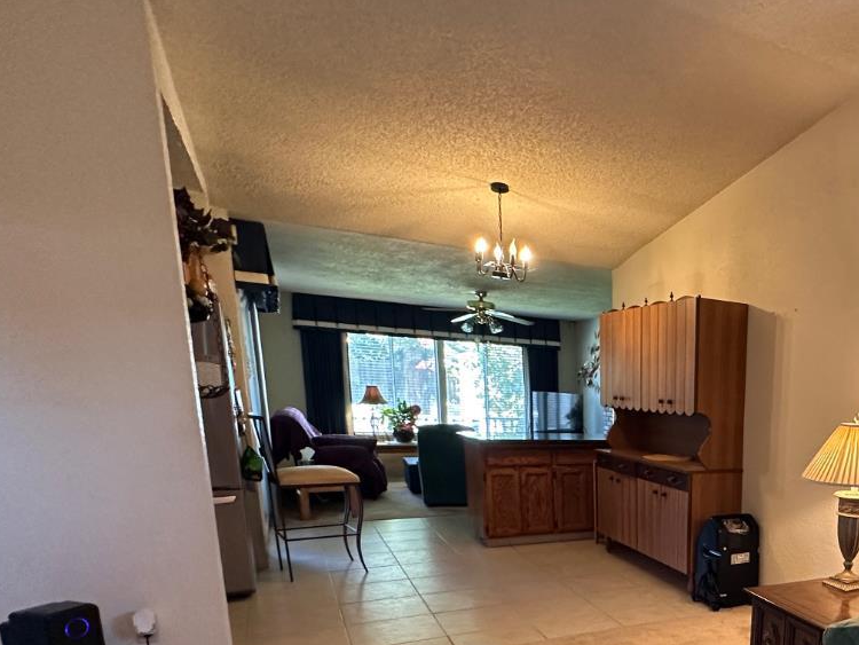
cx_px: 774
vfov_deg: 46.2
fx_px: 695
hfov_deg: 55.0
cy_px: 548
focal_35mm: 28
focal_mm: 2.22
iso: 320
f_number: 2.2
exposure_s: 1/60
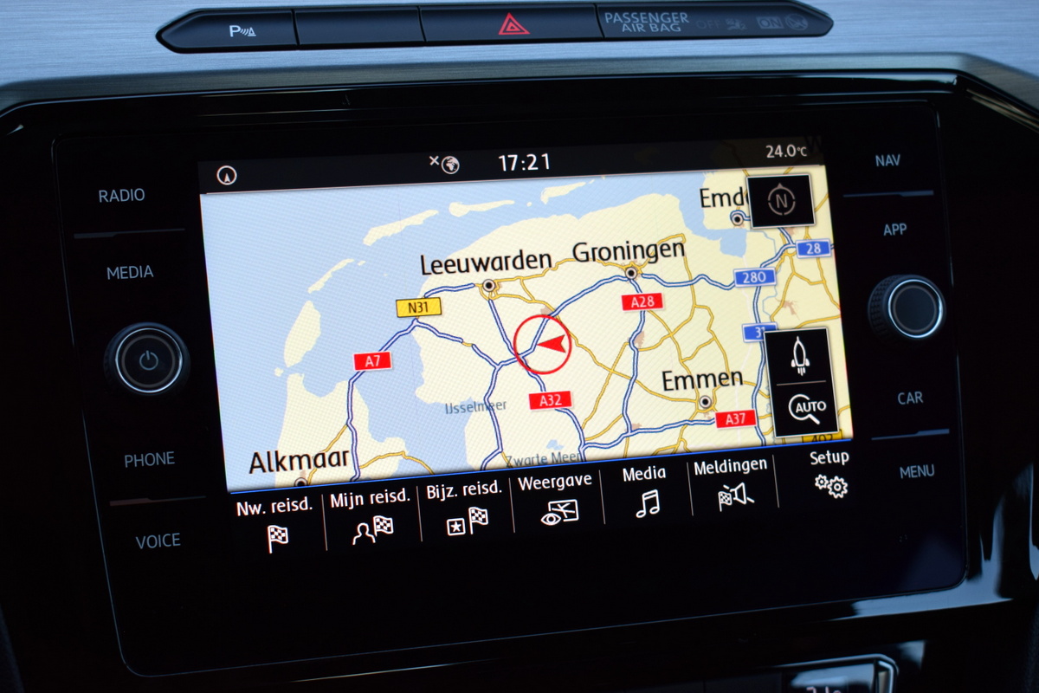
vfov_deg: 22.6
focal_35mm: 60
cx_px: 520
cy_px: 346
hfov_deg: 33.4
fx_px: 1732
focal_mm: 40
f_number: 5.6
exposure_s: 1/125
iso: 400
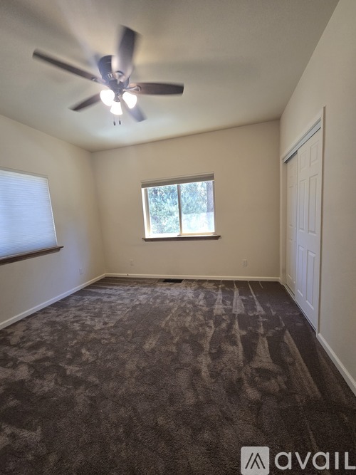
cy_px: 238
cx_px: 178
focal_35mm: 13
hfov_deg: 89.9
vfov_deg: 106.2
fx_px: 178
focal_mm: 2.2
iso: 100
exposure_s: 1/60
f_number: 2.2
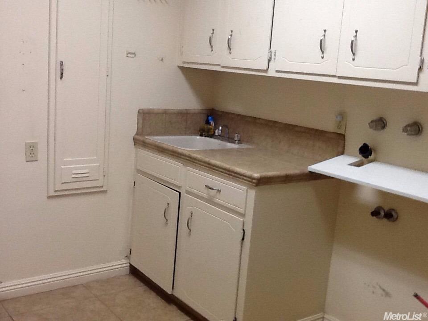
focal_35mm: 44
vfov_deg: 32.9
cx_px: 214
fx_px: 544
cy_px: 160
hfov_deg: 42.9
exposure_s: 1/30
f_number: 2.4
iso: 80
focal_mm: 2.03
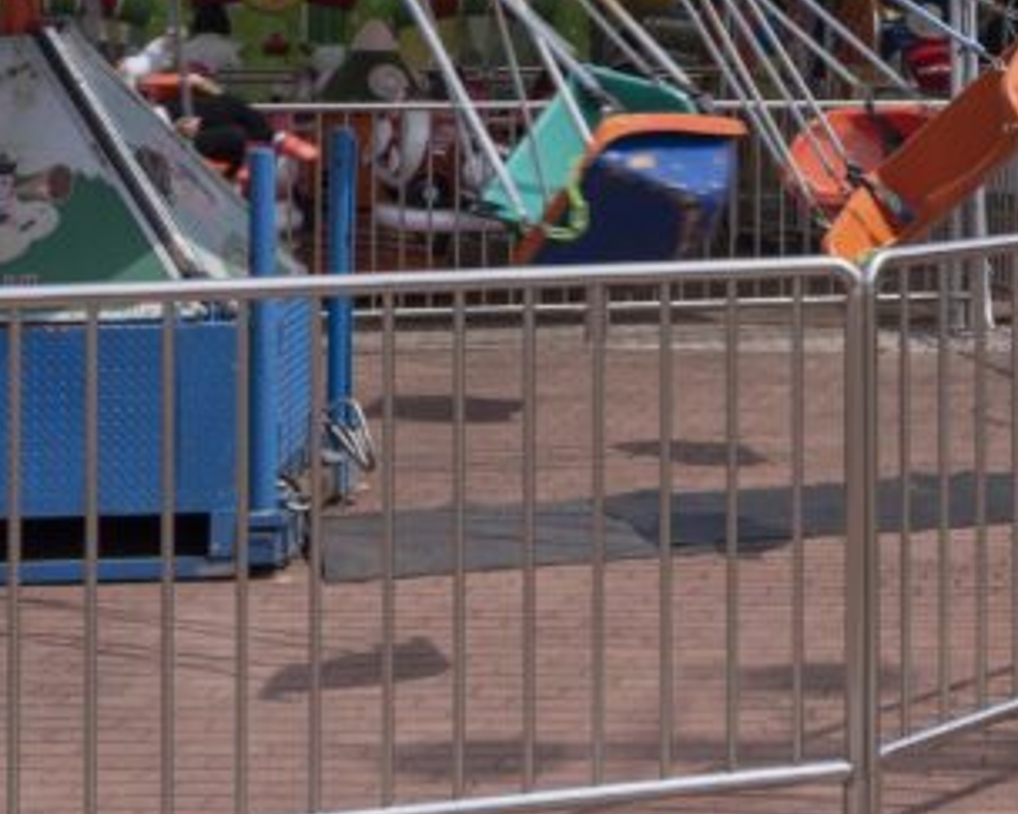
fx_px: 2861
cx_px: 1195
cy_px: -82
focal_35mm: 95
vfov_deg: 15.7
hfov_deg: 19.1
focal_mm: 30
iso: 100
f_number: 11
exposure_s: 1/200
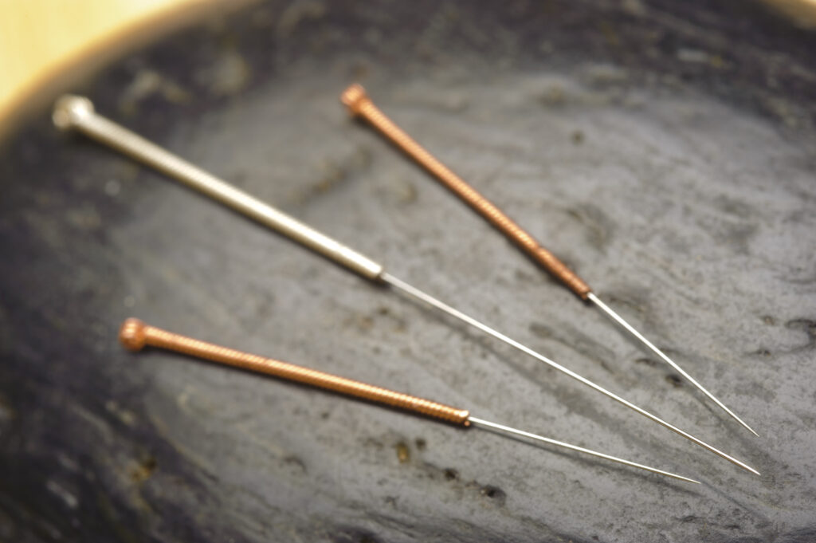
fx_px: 1359
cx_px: 408
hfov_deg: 33.4
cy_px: 272
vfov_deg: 22.6
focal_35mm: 60
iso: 200
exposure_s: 1/100
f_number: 25
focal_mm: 60
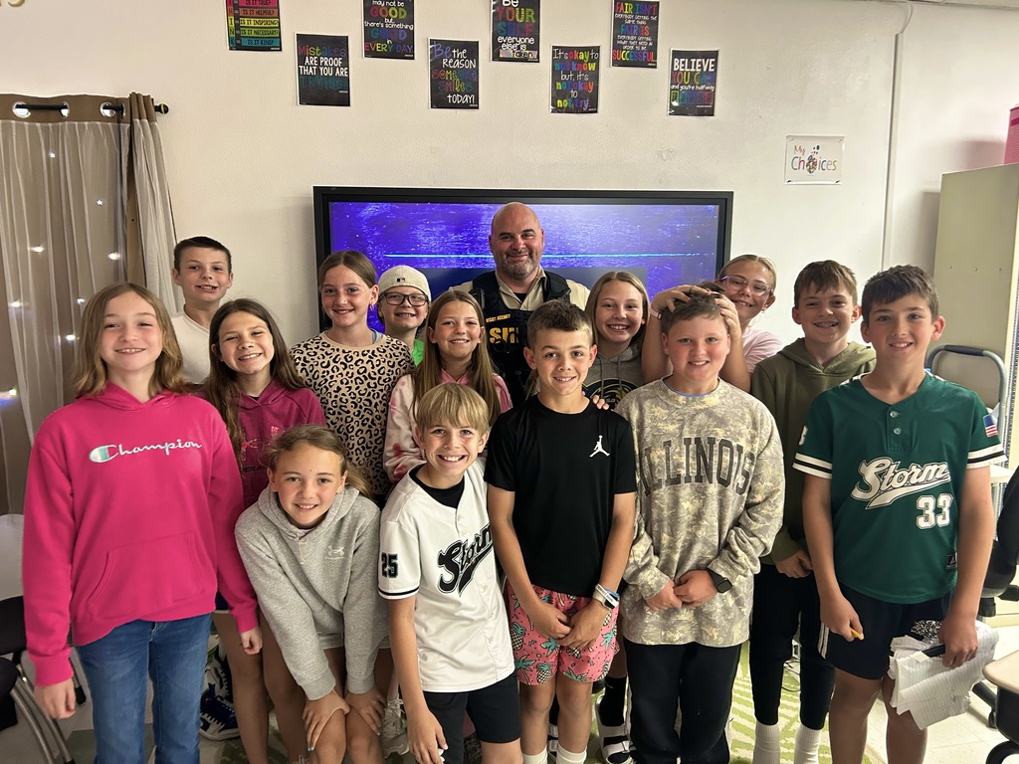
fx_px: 765
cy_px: 382
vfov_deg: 53.1
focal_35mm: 26
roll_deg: -0.1
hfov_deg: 67.3
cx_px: 510
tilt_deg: -7.8
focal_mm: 5.7
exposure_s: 1/60
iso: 400
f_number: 1.5
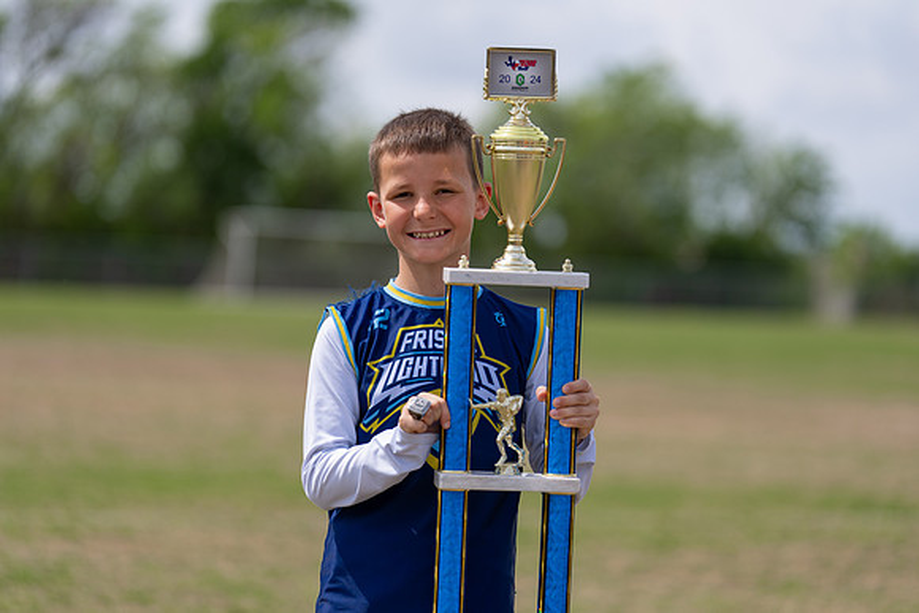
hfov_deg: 14.5
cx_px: 460
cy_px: 306
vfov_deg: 9.7
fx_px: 3613
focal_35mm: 141
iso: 100
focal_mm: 139
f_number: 2.8
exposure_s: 1/2000
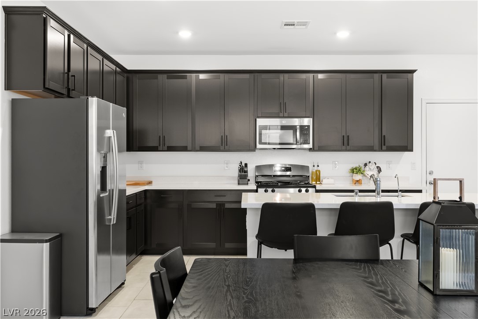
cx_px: 239
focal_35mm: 34
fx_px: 451
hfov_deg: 55.8
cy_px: 160
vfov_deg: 38.9
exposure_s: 1/4
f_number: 8
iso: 400
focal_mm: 23
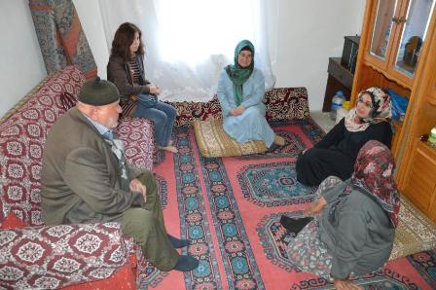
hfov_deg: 67.4
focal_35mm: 27
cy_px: 145
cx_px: 218
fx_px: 327
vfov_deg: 47.9
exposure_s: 1/60
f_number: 3.5
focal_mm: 18
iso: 1000
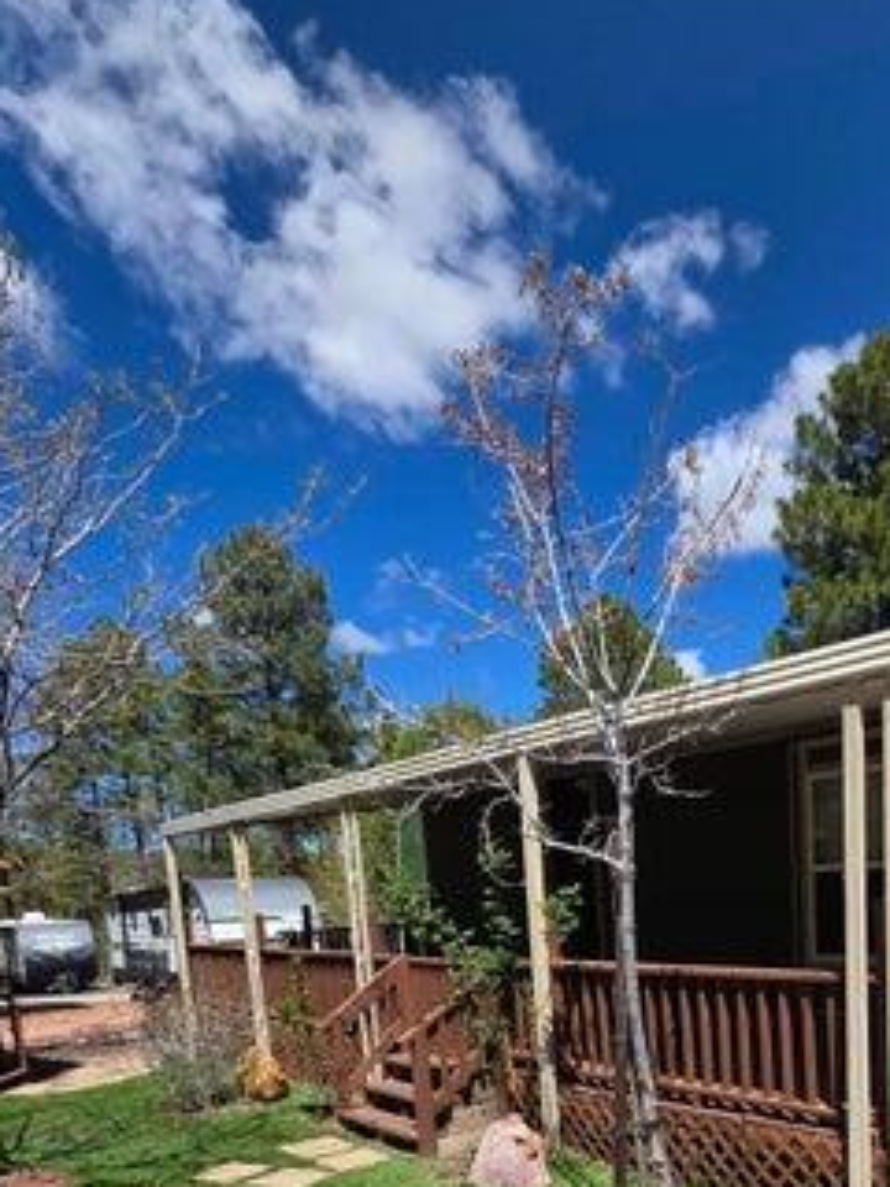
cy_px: 998
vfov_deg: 60.2
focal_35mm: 26
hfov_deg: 51.4
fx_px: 891
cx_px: 638
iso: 40
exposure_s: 1/2614
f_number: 1.9
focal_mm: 2.2
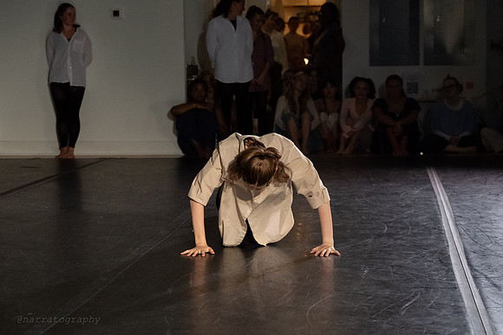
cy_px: 191
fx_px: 1199
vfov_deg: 15.9
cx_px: 262
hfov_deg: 23.7
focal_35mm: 86
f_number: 4.5
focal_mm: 75
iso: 6400
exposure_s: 1/400
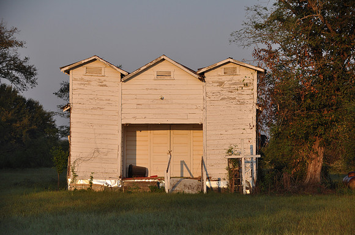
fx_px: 1211
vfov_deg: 11.1
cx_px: 178
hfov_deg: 16.7
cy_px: 118
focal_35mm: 123
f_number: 5.6
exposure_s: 1/500
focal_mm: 82
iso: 250
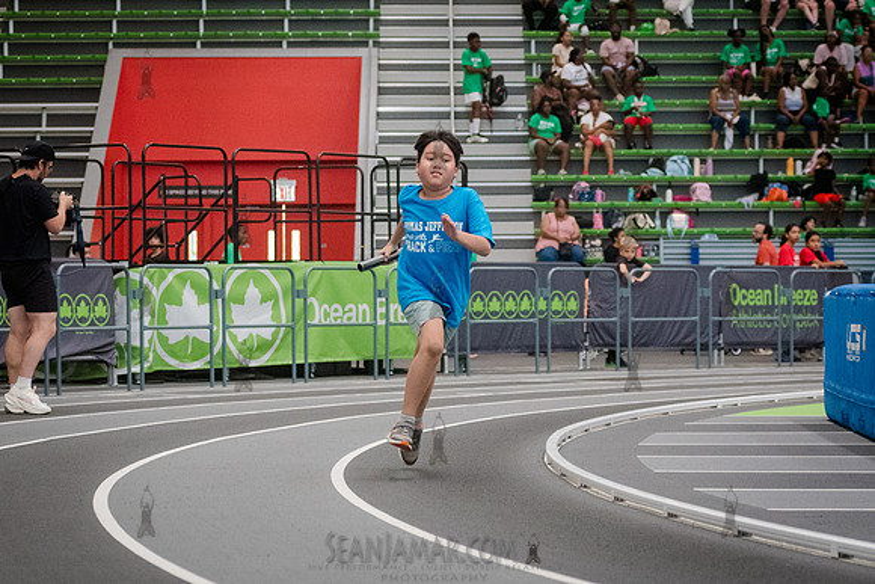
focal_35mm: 128
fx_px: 3117
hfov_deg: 16.0
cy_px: 322
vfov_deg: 10.7
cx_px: 418
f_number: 4
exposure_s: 1/1250
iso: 6400
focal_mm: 80
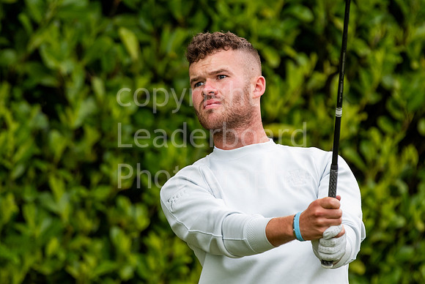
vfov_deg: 2.4
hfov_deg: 3.6
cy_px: 142
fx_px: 6756
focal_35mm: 572
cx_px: 213
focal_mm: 380
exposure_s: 1/1600
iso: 1600
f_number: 5.6
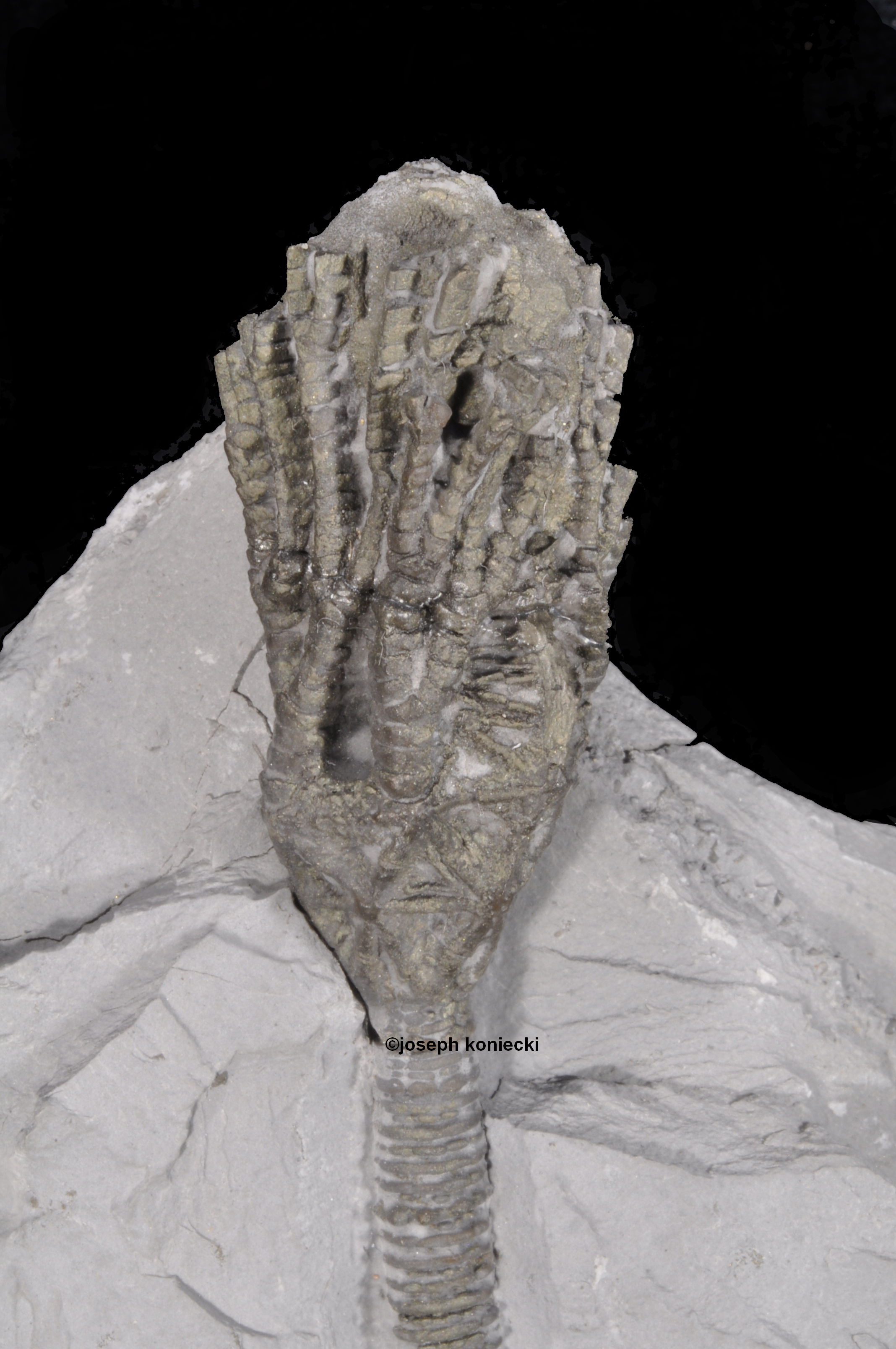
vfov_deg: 22.6
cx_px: 448
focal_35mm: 90
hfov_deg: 15.2
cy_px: 674
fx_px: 3368
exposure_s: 1/2.5
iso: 200
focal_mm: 60
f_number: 40
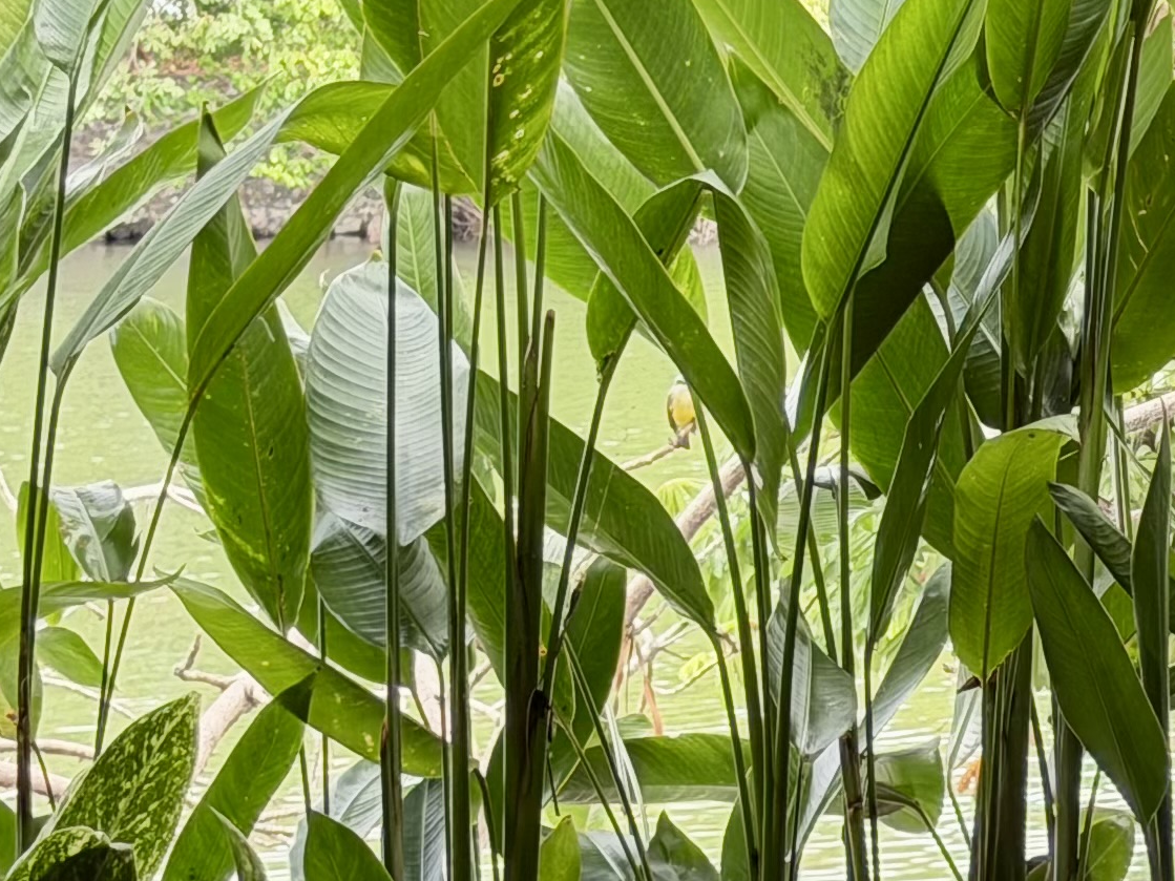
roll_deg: +0.2
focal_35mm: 173
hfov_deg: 11.3
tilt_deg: -4.6
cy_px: 437
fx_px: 5872
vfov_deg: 8.6
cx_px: 1197
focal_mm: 6.76
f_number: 1.78
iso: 160
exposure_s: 1/126
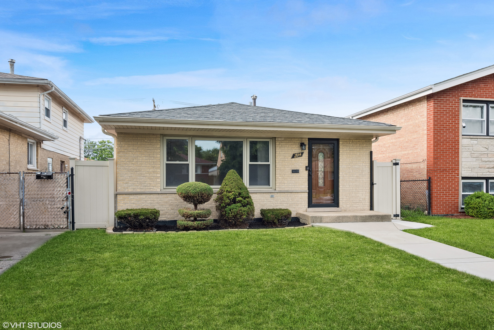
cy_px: 165
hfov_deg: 69.4
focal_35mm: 26
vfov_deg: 49.6
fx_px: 357
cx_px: 247
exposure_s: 1/160
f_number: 8
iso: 400
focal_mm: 26
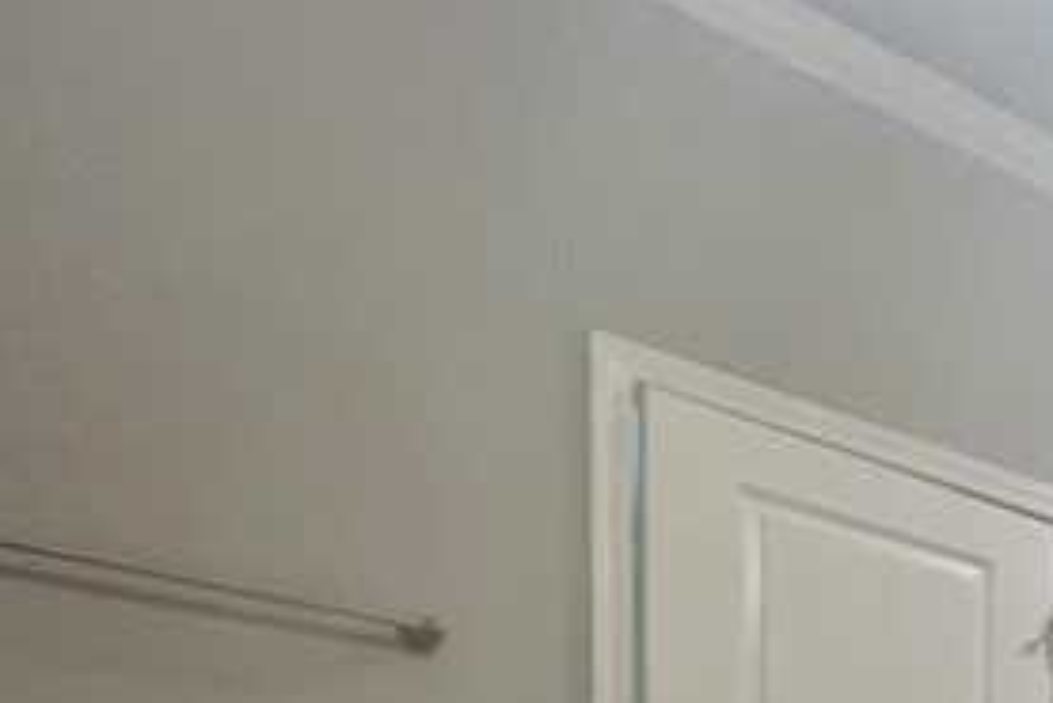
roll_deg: -3.8
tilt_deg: -5.1
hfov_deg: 23.5
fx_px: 1463
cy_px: 1212
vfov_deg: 20.5
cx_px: 1825
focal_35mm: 50
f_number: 1.8
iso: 160
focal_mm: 1.57
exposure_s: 1/60
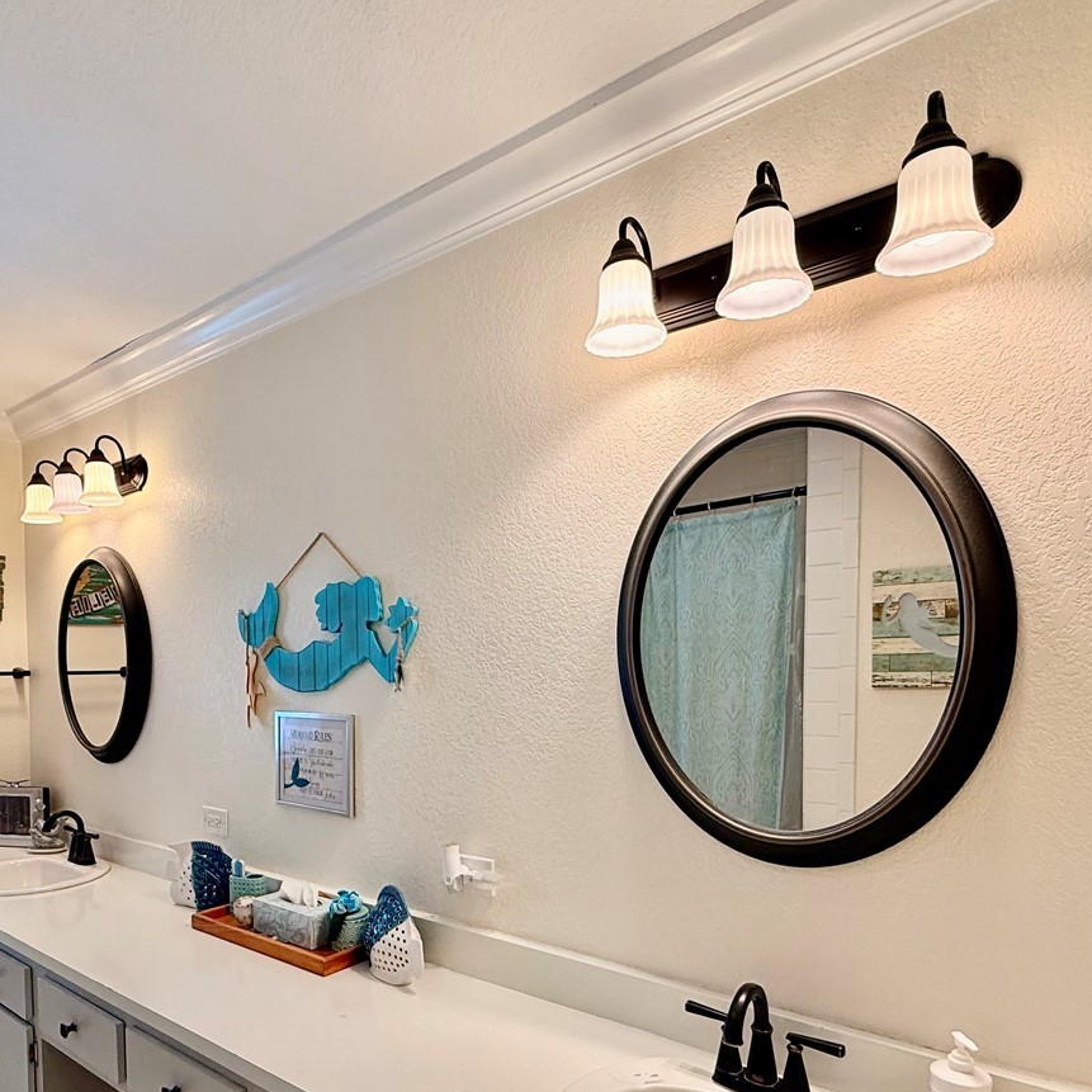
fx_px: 821
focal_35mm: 23
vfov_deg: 66.0
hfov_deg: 66.7
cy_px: 699
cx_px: 446
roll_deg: +0.1
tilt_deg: -1.9
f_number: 2.2
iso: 64
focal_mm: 2.22
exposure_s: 1/120
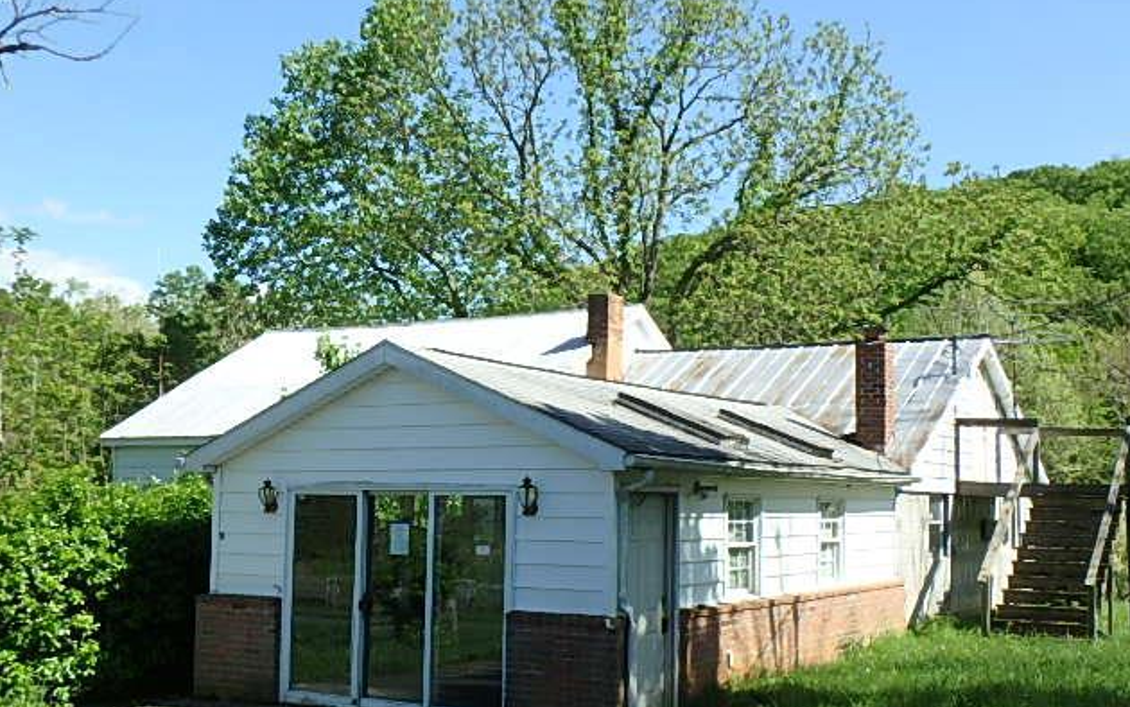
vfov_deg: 30.5
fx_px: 1294
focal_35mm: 42
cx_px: 560
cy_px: 420
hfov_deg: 47.2
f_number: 5.1
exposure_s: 1/400
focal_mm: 6.9
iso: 125
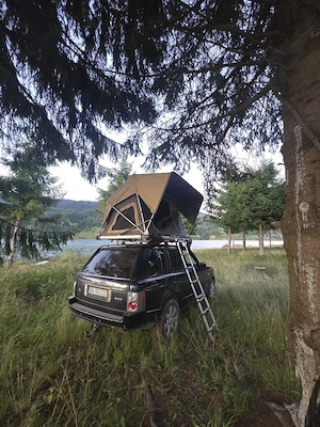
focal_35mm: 13
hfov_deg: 89.9
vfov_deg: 106.2
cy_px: 214
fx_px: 160
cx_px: 160
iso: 400
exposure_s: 1/50.3
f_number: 2.2
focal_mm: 2.2
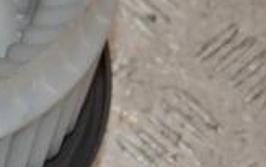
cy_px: 44
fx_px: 1958
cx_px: -183
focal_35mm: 270
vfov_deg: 4.9
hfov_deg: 7.6
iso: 800
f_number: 5.6
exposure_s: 1/200
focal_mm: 48
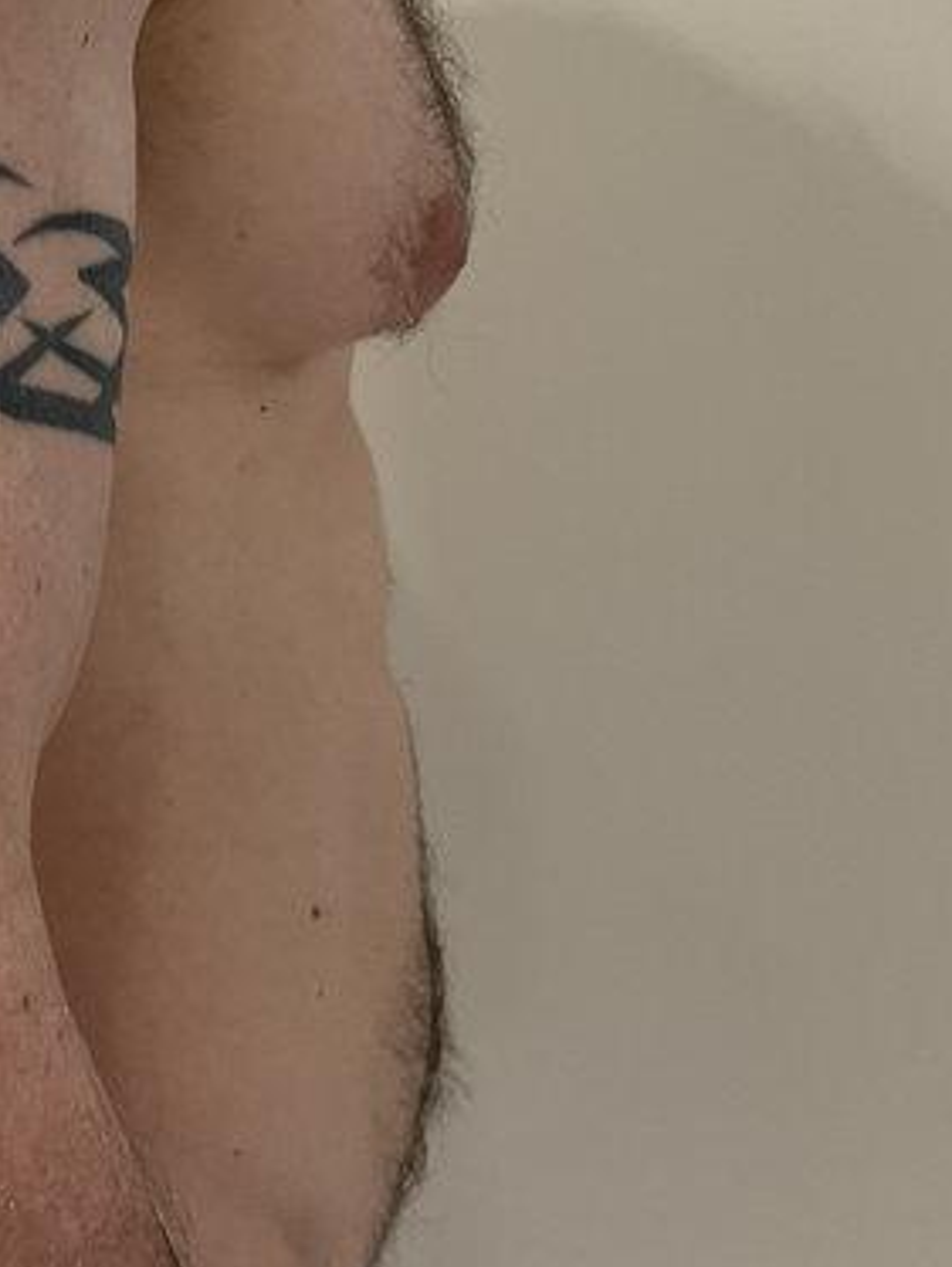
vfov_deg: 30.5
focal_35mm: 62
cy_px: 264
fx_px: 2271
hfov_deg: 22.9
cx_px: 30
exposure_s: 1/60
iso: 80
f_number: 1.8
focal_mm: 3
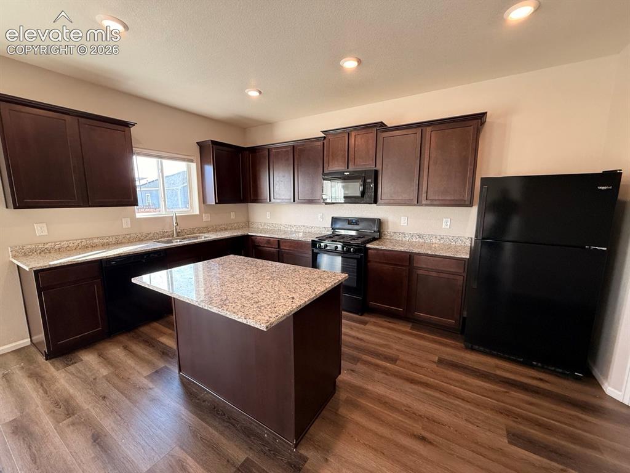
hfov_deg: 102.1
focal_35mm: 14
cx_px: 315
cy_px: 236
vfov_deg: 85.7
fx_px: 255
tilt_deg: -7.8
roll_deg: +0.2
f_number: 2.2
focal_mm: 2.22
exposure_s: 1/120
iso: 250
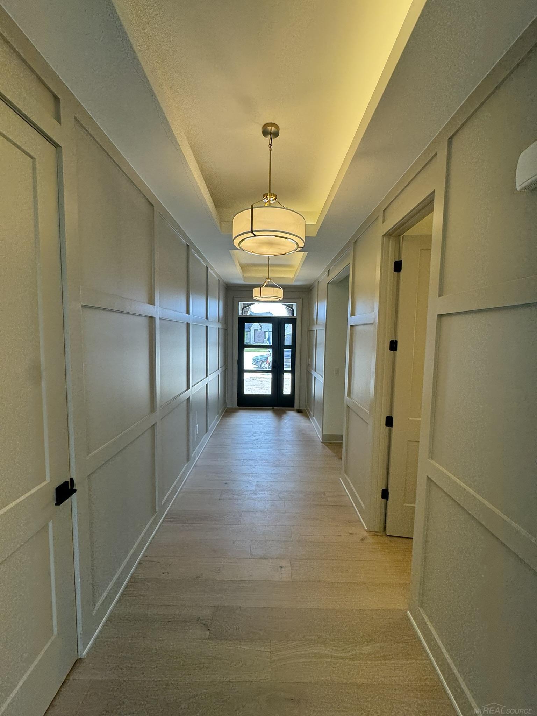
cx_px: 268
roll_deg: -0.5
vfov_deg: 102.1
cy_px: 358
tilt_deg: -4.8
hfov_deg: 85.7
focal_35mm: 14
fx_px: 290
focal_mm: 2.22
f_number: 2.2
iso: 50
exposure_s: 1/120
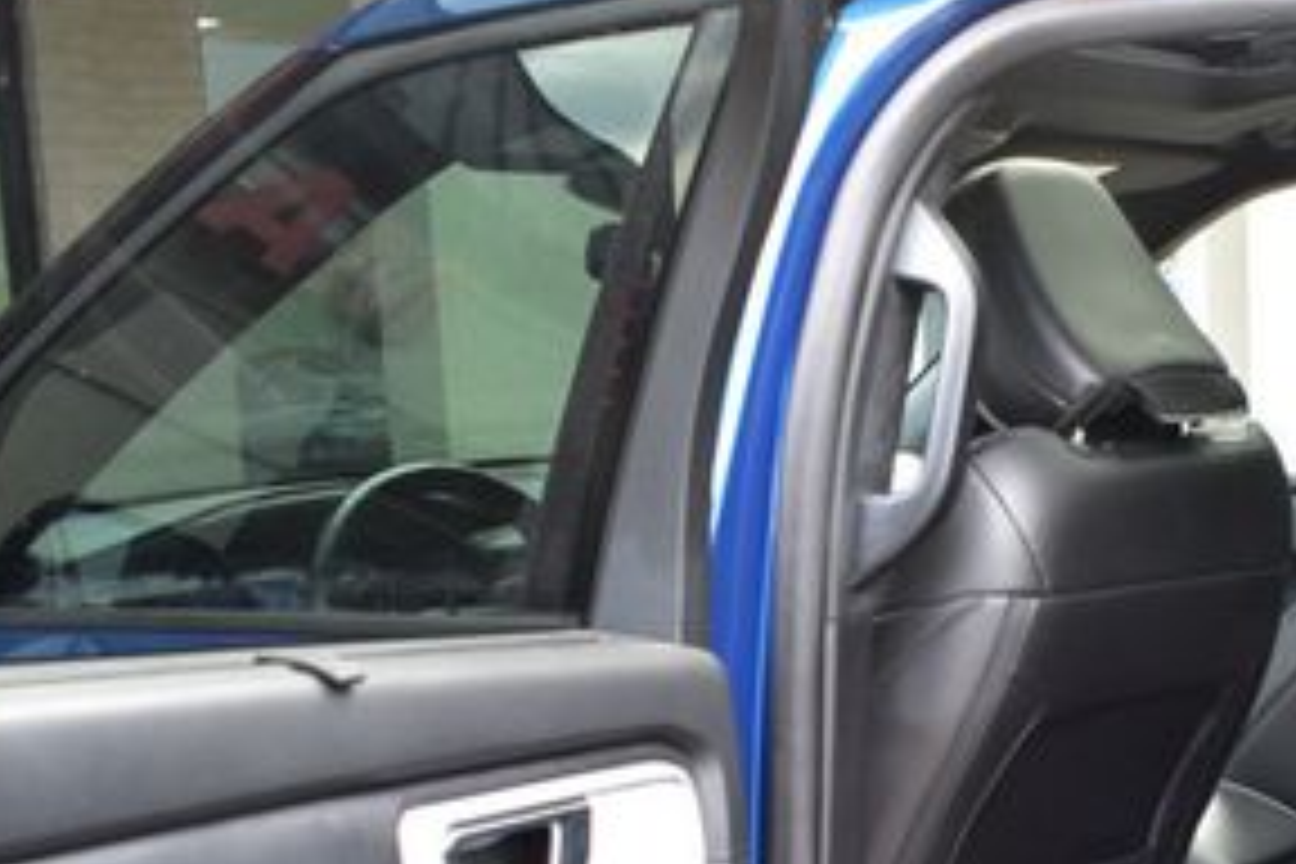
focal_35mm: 60
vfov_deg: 22.0
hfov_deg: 32.2
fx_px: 2160
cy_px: 819
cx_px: 1089
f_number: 6.3
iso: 400
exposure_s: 1/20
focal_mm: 18
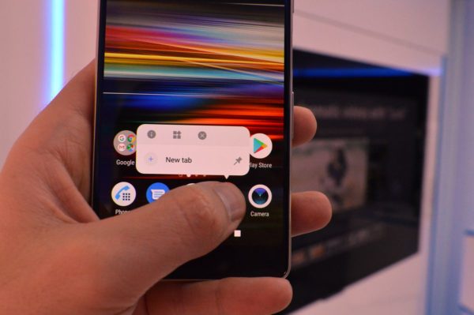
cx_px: 237
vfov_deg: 30.8
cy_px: 158
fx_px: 572
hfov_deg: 45.0
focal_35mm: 44
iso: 3200
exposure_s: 1/250
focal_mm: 29
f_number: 10
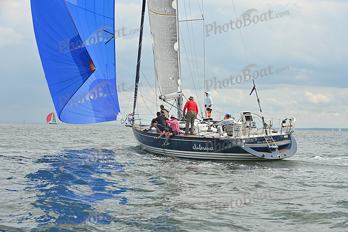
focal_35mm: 70
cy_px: 116
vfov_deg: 19.5
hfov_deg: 28.8
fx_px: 677
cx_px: 174
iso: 320
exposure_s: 1/1600
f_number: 7.1
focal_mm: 70
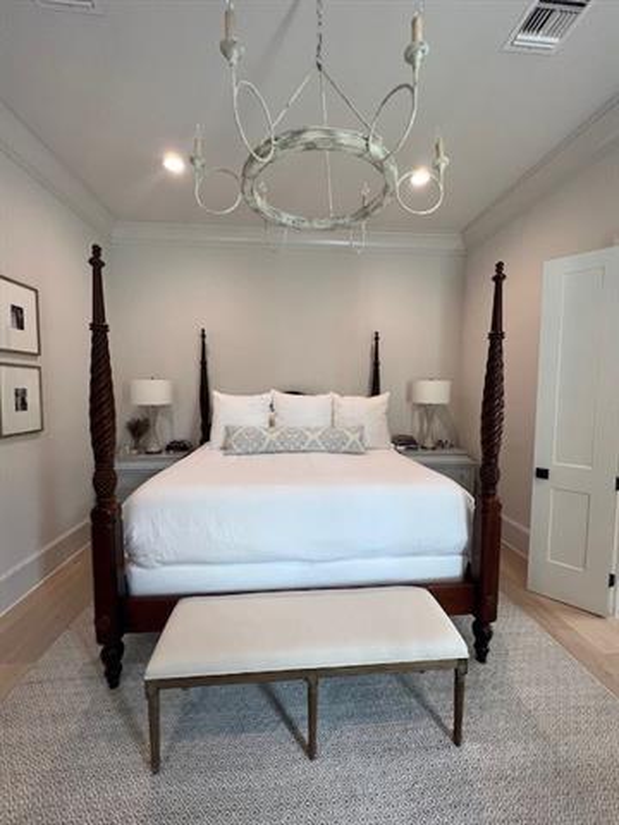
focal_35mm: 13
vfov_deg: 106.2
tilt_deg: -3.4
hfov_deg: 89.9
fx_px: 310
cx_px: 310
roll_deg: -0.4
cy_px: 412
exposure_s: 1/120
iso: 100
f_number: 1.8
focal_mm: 1.57
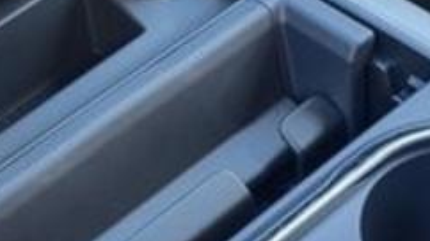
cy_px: 172
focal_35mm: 120
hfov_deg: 17.8
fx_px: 1368
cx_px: 274
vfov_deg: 10.1
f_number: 1.8
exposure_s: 1/60
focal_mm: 5.4
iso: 200
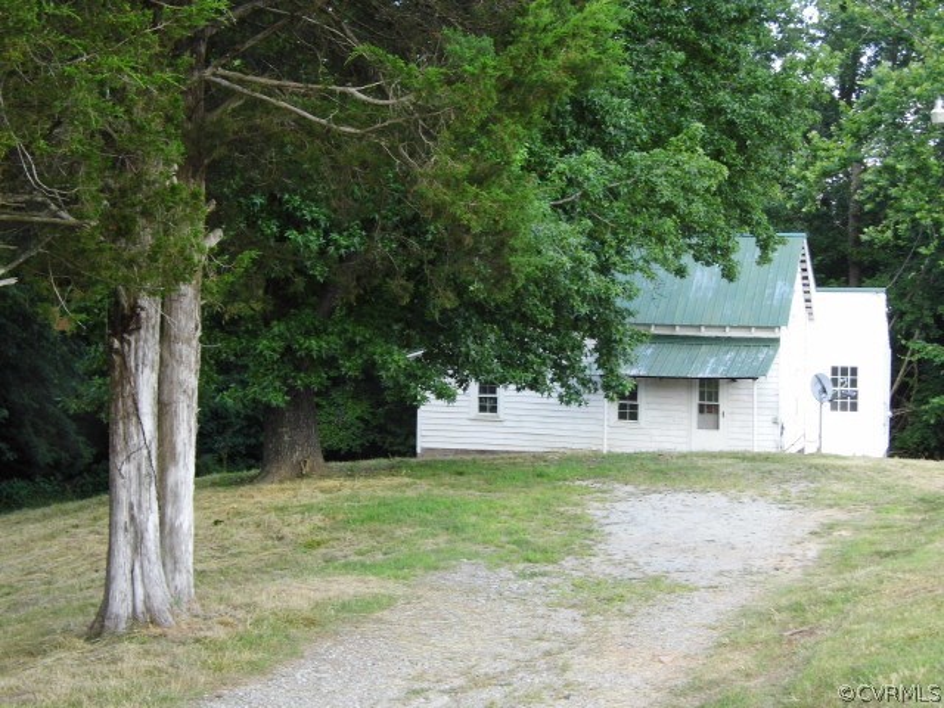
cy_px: 354
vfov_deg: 25.2
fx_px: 1582
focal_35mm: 58
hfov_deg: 33.2
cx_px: 472
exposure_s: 1/66
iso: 100
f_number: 3.9
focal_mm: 10.42
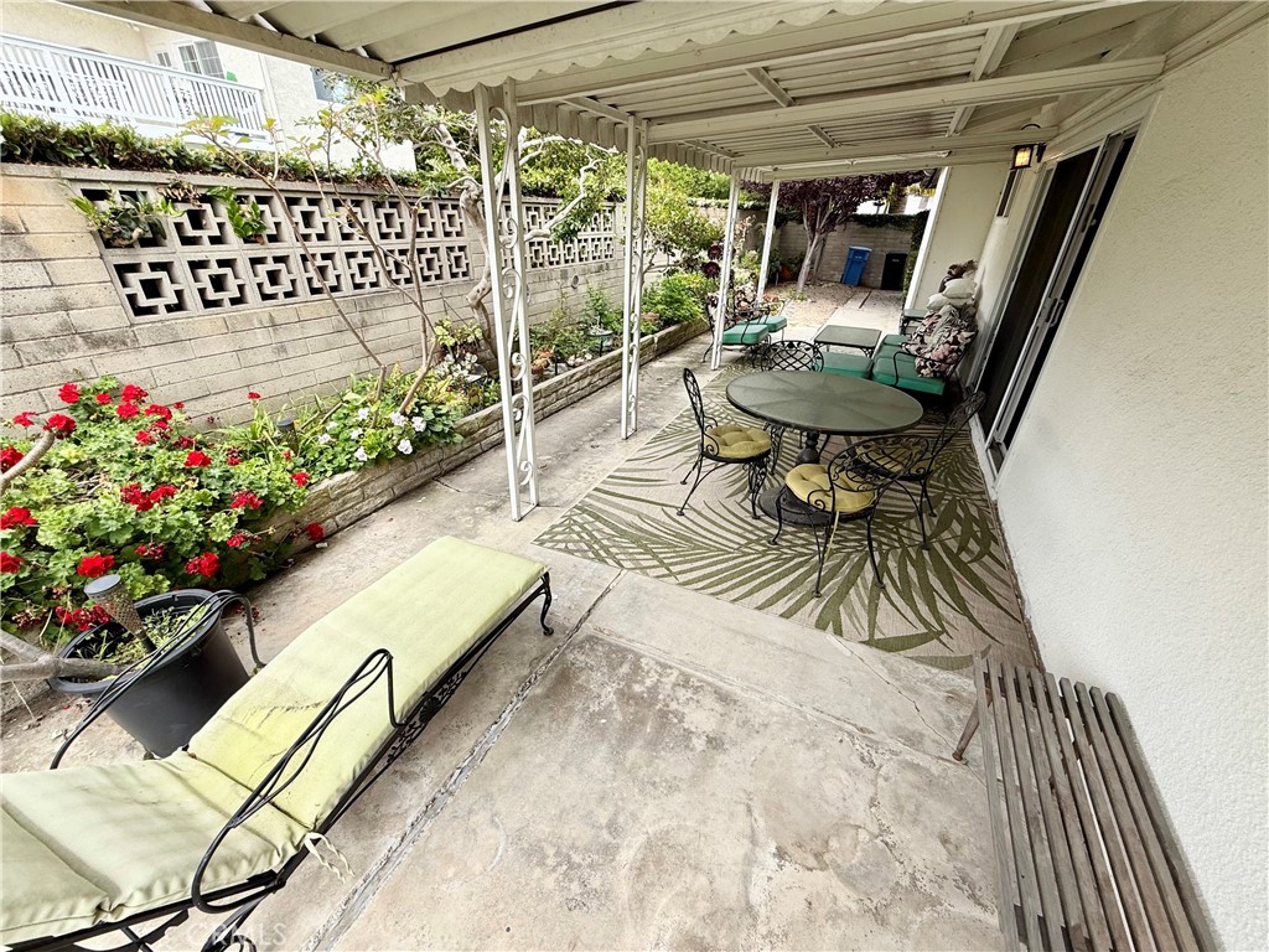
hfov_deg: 102.1
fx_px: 513
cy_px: 476
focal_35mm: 14
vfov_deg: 85.7
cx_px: 634
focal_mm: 2.22
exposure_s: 1/479
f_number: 2.2
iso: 50
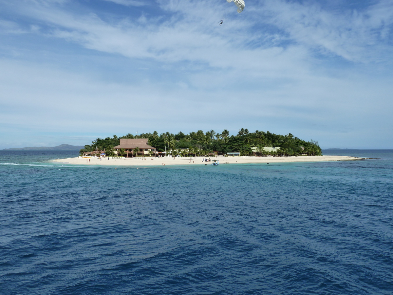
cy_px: 148
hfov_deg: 56.8
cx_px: 196
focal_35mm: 32
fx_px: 363
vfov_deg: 44.2
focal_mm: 5.3
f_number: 5.6
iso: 125
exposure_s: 1/640
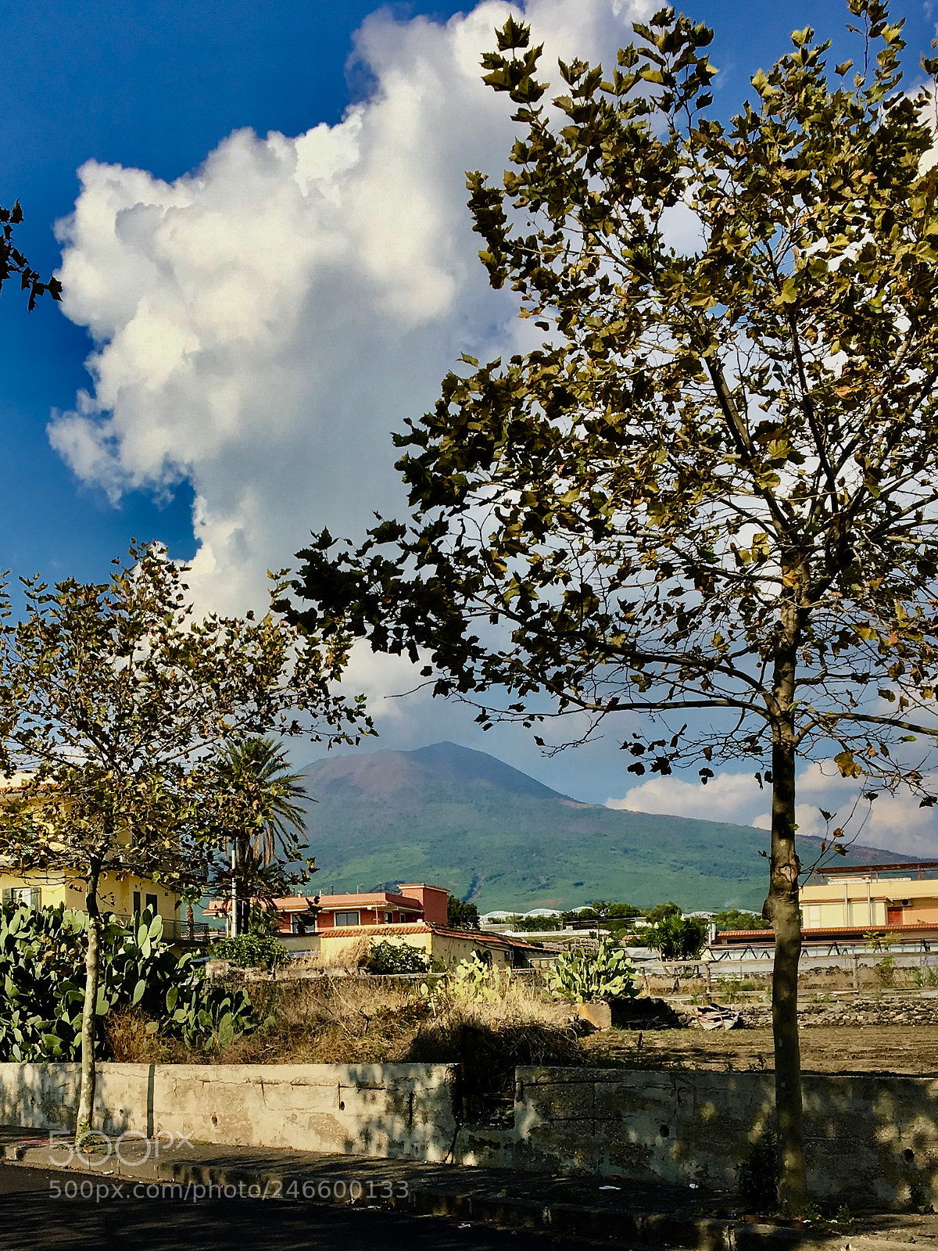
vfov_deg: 61.7
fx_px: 1048
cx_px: 469
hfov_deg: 48.2
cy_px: 626
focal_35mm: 29
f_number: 2.2
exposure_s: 1/2024
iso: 25
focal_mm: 4.15
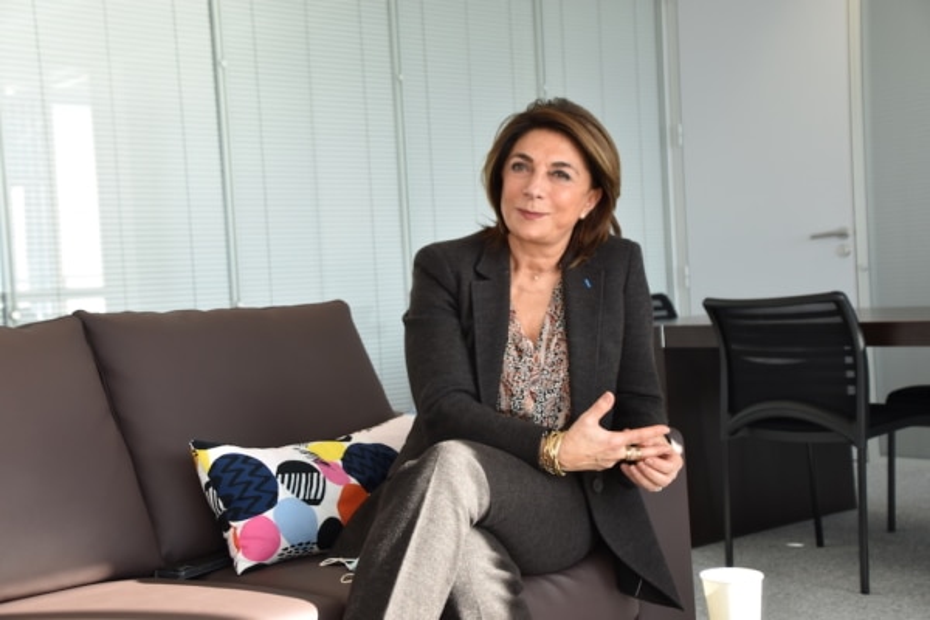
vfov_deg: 23.8
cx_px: 465
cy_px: 310
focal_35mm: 57
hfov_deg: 35.1
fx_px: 1472
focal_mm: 38
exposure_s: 1/250
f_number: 5
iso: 400
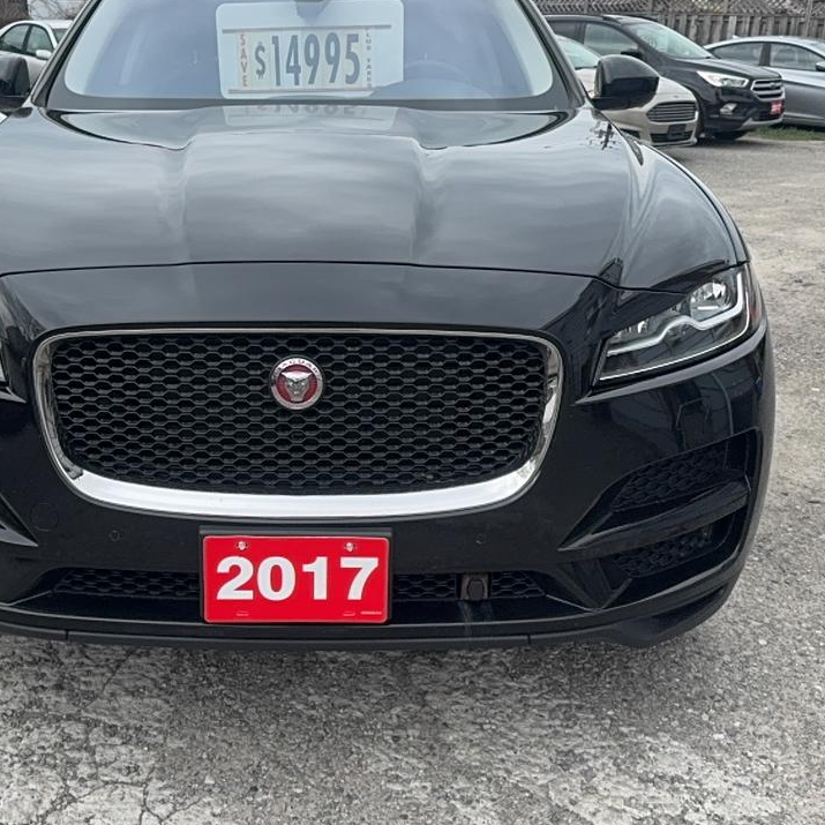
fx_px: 1025
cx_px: 307
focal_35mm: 38
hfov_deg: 43.5
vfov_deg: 43.8
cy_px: 358
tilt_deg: -17.5
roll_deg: +0.6
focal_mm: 6.76
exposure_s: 1/2475
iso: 50
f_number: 1.78
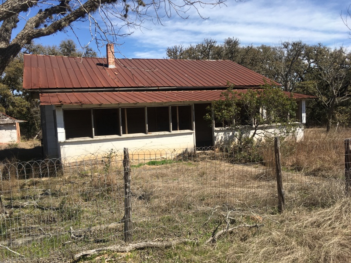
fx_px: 294
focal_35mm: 29
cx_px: 176
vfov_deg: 48.2
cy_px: 132
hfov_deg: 61.7
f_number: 2.2
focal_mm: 4.15
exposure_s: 1/1748
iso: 25
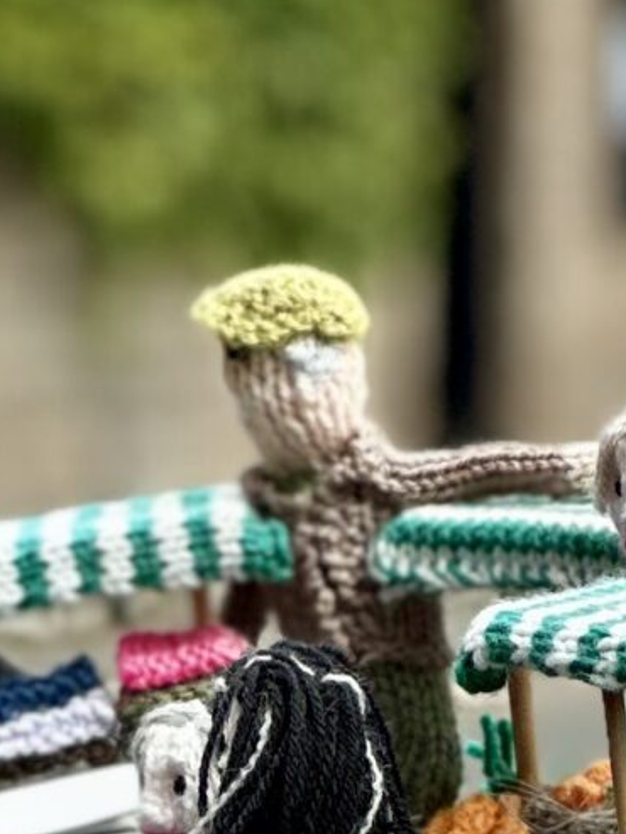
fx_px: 9641
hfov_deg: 3.7
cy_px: 1932
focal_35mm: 400
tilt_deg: -7.7
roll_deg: +0.7
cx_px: 428
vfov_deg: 4.8
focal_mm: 9
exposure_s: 1/399
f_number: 2.8
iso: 32
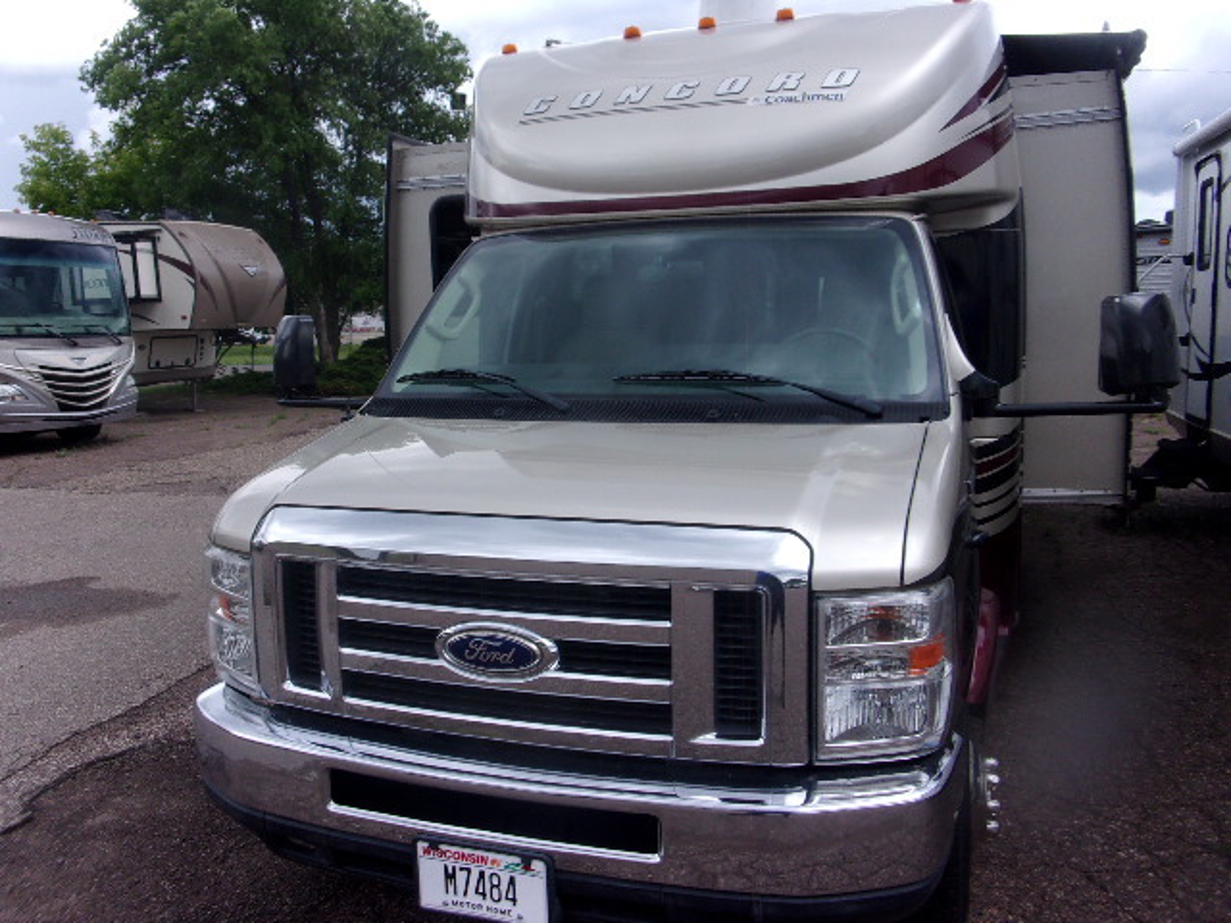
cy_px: 462
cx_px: 616
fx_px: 996
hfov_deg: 63.4
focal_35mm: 28
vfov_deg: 49.7
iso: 80
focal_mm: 5.1
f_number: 10.8
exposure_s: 1/56
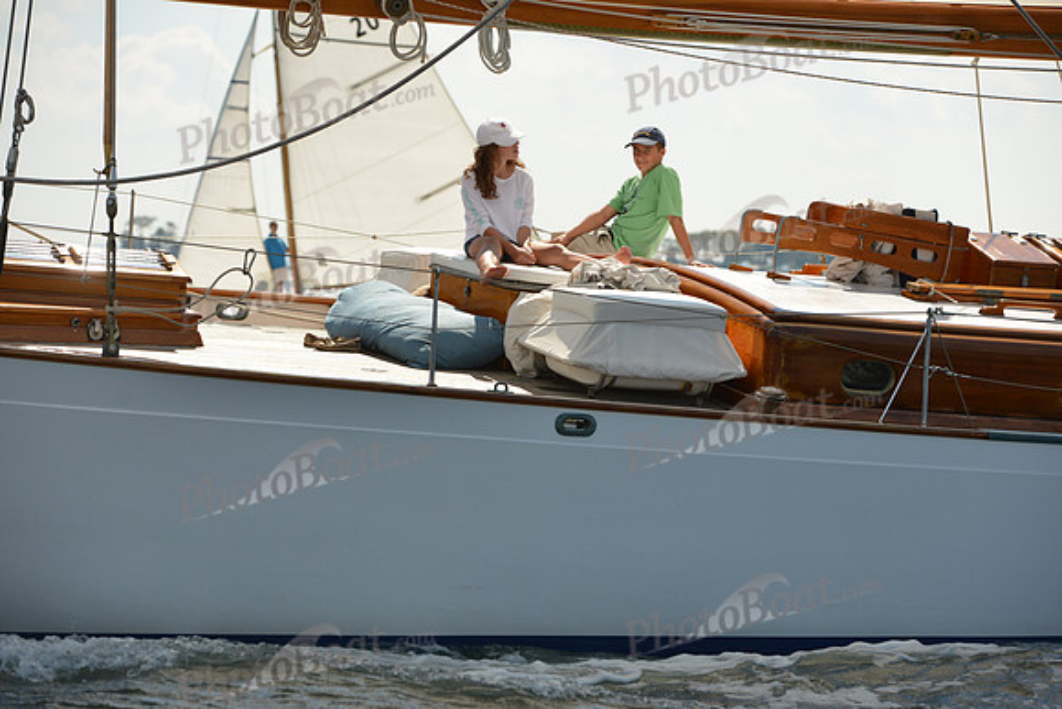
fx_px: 3423
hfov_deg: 17.6
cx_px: 531
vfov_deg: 11.8
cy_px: 354
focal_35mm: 116
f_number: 5.6
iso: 400
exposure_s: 1/1250
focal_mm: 116
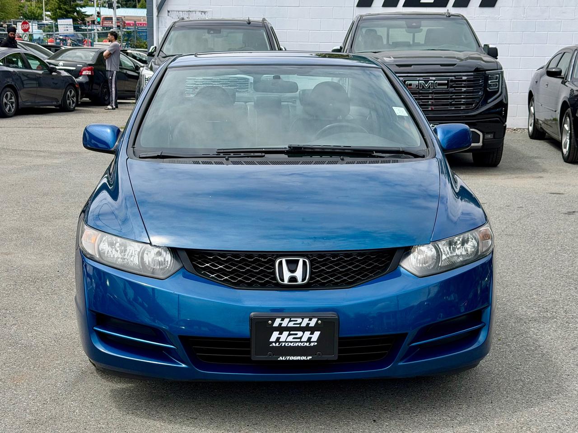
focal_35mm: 48
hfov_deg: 39.7
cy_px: 216
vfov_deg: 30.3
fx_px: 801
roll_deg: -0.6
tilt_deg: -11.9
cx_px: 289
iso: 100
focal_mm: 6.76
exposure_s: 1/3891
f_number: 1.78
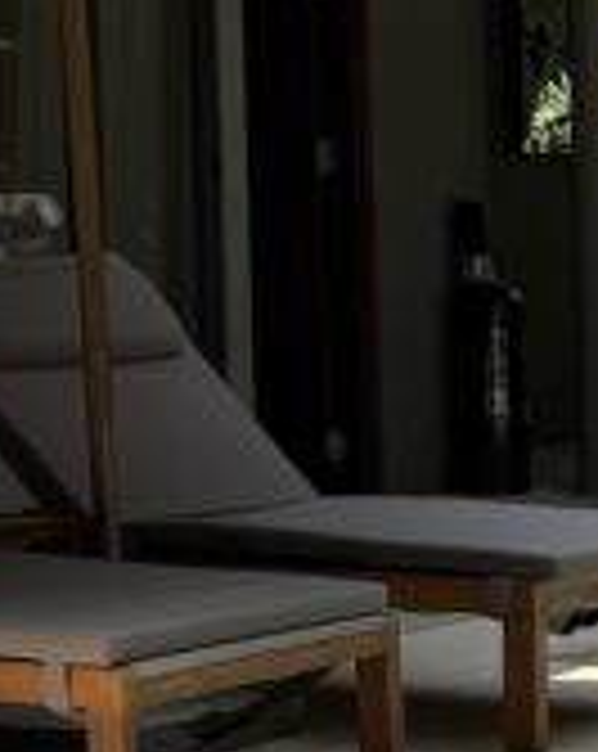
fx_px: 3194
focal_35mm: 144
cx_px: 1102
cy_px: 491
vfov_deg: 13.4
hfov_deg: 10.1
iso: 80
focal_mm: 6.76
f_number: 1.78
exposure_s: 1/1812
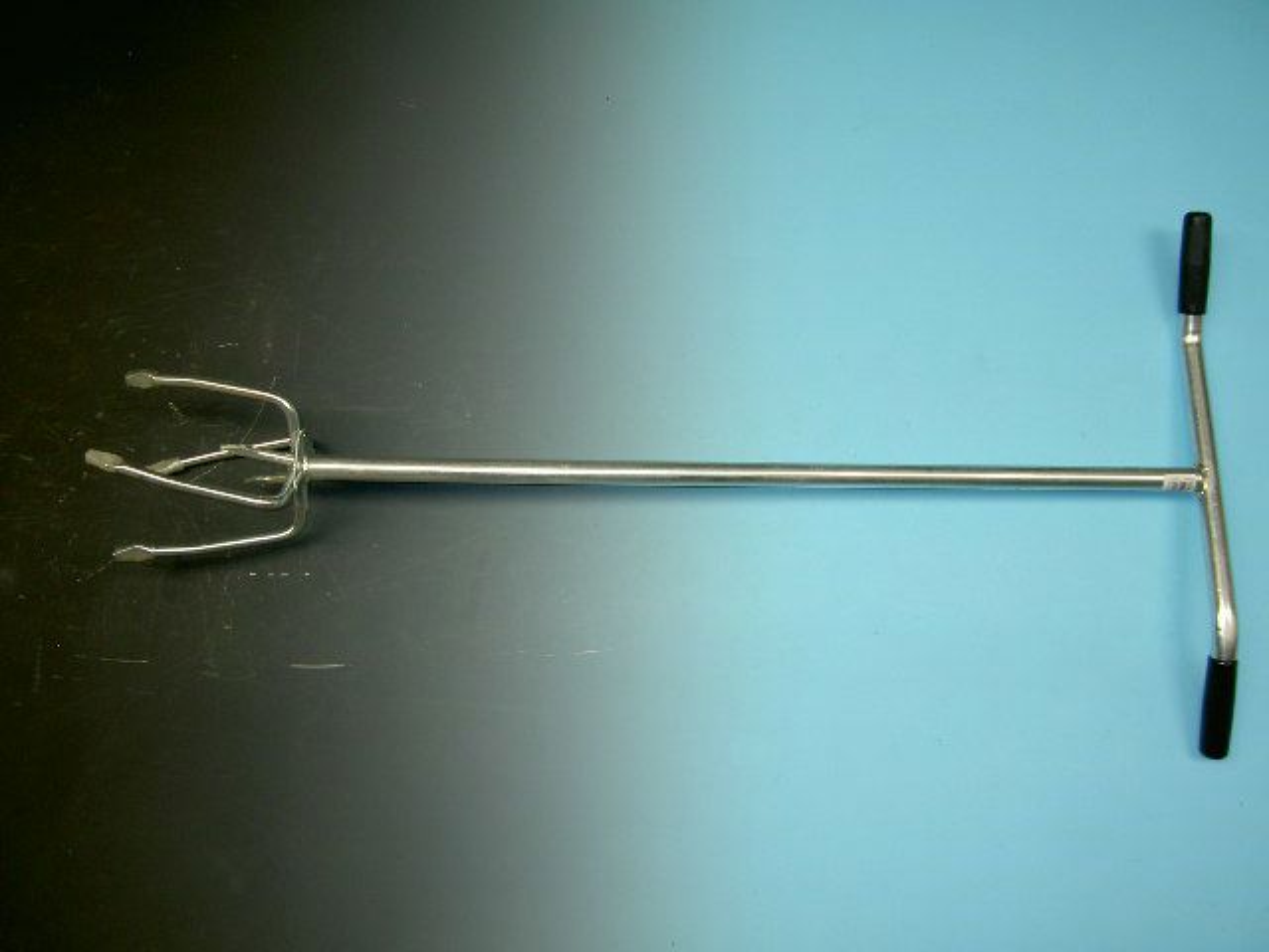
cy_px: 476
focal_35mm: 34
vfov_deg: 41.8
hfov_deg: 54.0
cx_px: 634
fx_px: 1246
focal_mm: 5.6
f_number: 2.8
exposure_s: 1/80
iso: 50
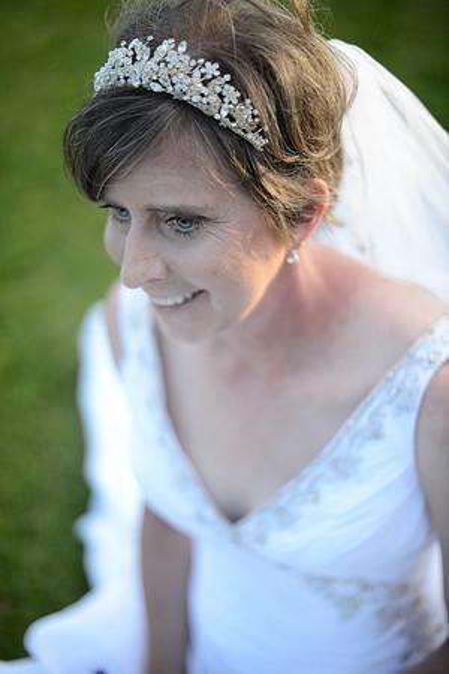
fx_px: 935
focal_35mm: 50
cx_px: 224
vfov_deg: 39.6
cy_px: 337
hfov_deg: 27.0
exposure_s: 1/1600
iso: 400
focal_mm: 50
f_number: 1.4
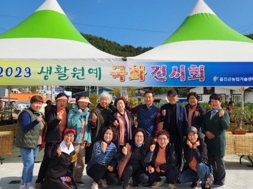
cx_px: 133
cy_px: 89
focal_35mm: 35
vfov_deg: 40.6
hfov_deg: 52.6
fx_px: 256
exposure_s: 1/2483
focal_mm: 5.4
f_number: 1.8
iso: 20
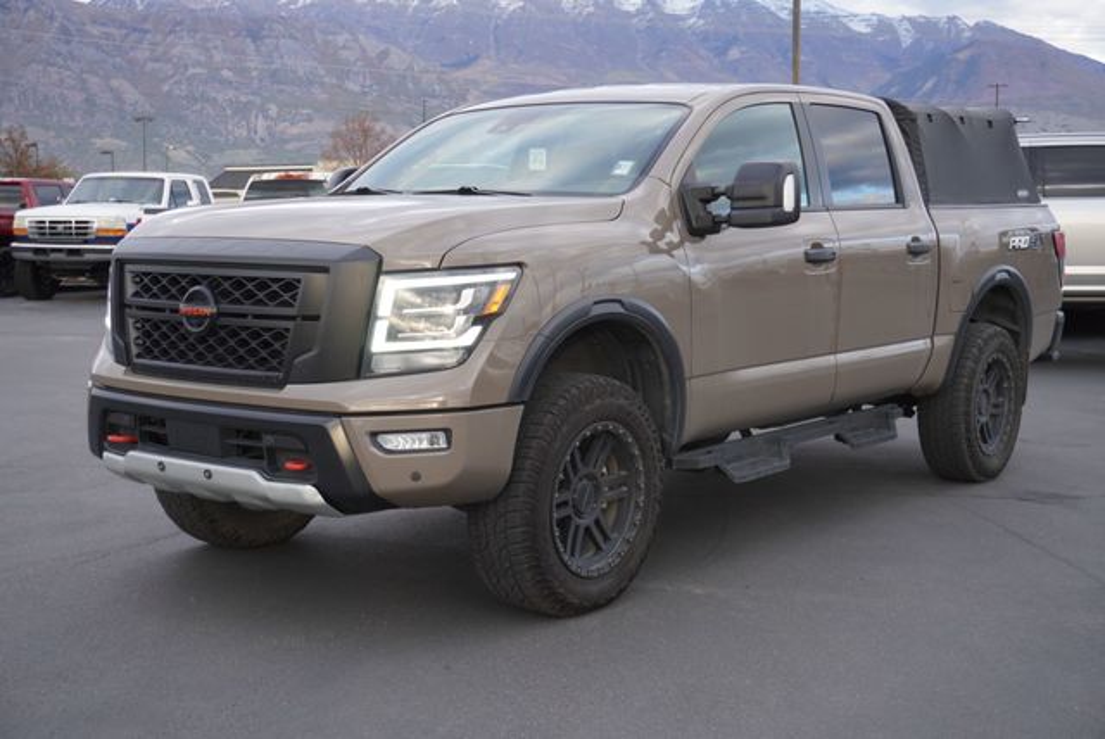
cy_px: 370
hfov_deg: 41.1
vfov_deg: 28.1
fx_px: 1475
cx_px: 552
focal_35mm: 48
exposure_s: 1/60
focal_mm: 32
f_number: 5
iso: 160
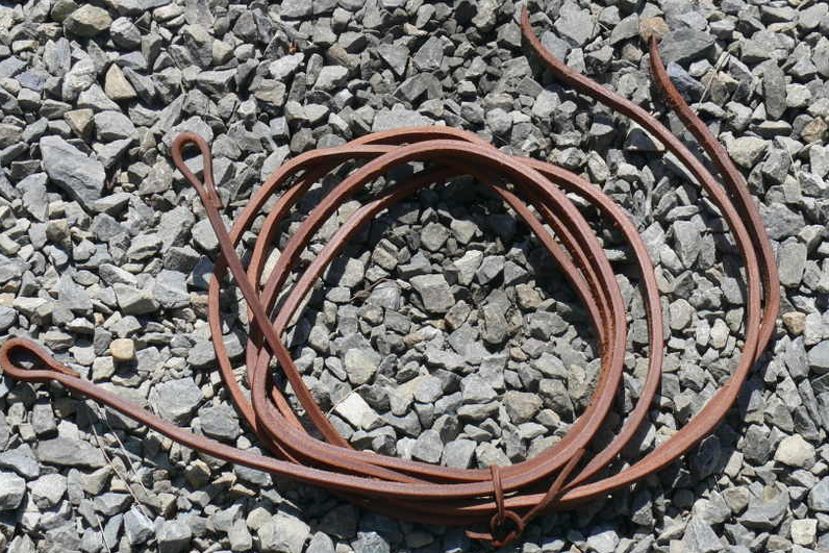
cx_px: 413
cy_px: 295
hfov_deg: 29.2
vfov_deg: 19.7
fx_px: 1589
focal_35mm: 69
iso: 100
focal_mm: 12.8
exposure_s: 1/400
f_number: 5.6
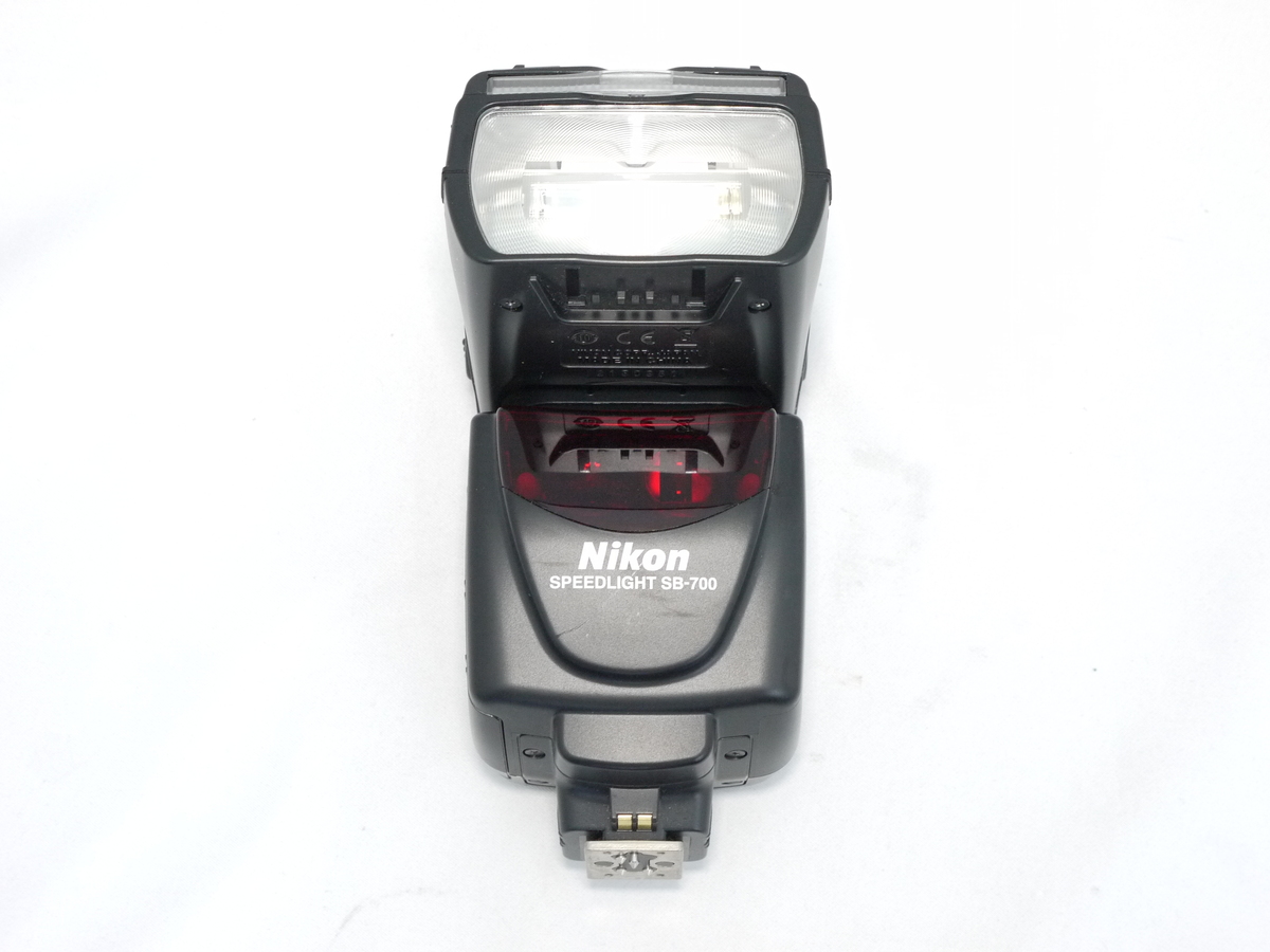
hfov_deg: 33.2
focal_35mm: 58
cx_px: 635
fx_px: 2128
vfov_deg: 25.2
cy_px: 476
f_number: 8
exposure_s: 1/20
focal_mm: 29
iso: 800
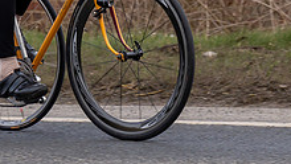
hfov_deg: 5.2
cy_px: -203
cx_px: -23
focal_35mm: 410
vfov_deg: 2.9
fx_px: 3165
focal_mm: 74
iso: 100
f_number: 3.5
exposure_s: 1/800
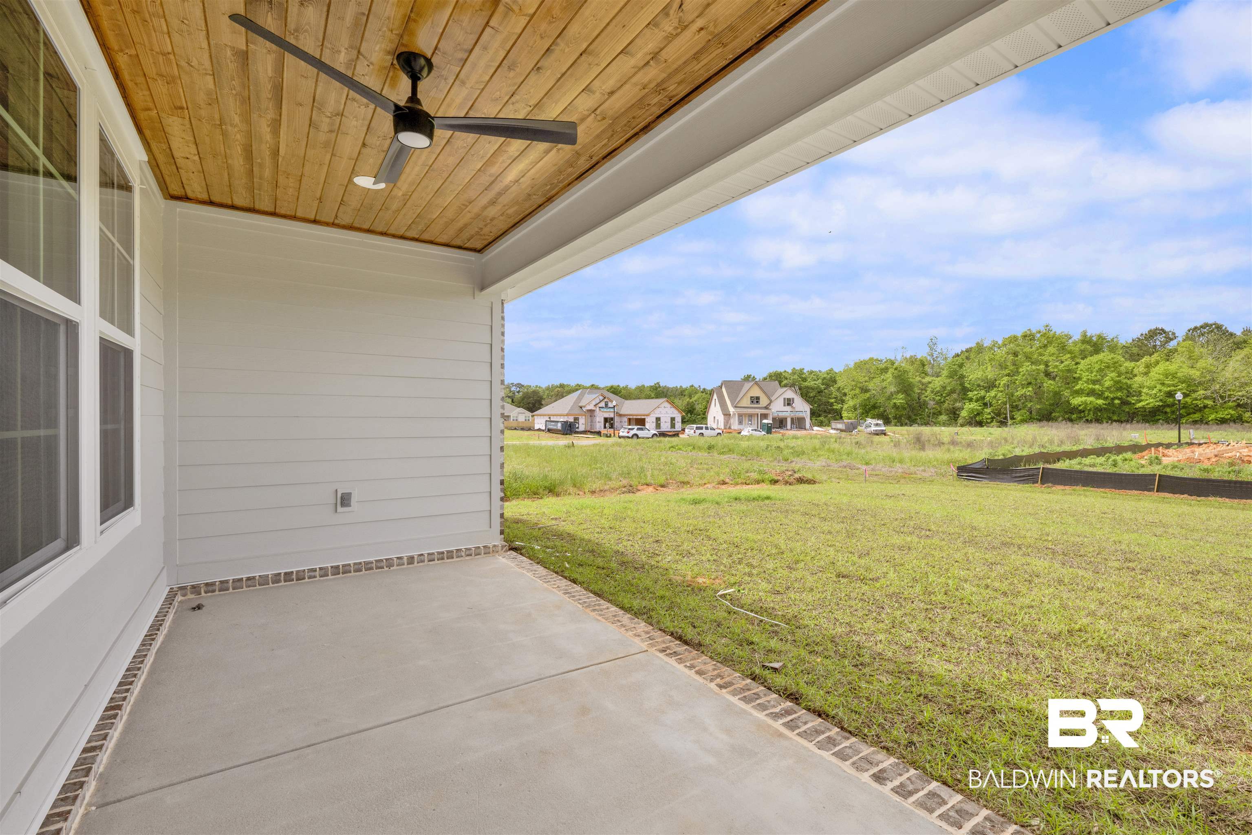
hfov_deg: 100.4
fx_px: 522
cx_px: 626
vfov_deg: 77.3
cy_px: 418
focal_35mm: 15
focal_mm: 15
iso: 400
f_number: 13
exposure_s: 1/500
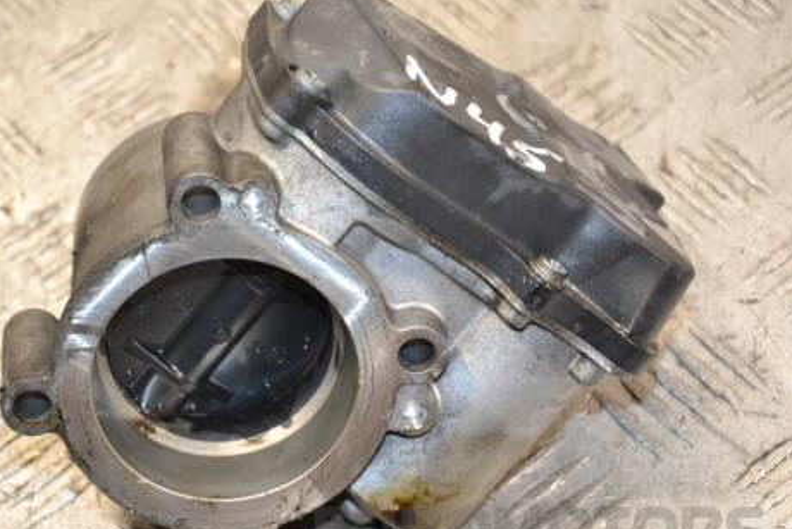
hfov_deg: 14.9
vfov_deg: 10.0
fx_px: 3015
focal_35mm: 137
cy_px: 303
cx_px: 282
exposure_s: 1/80
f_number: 5.3
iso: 800
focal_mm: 70
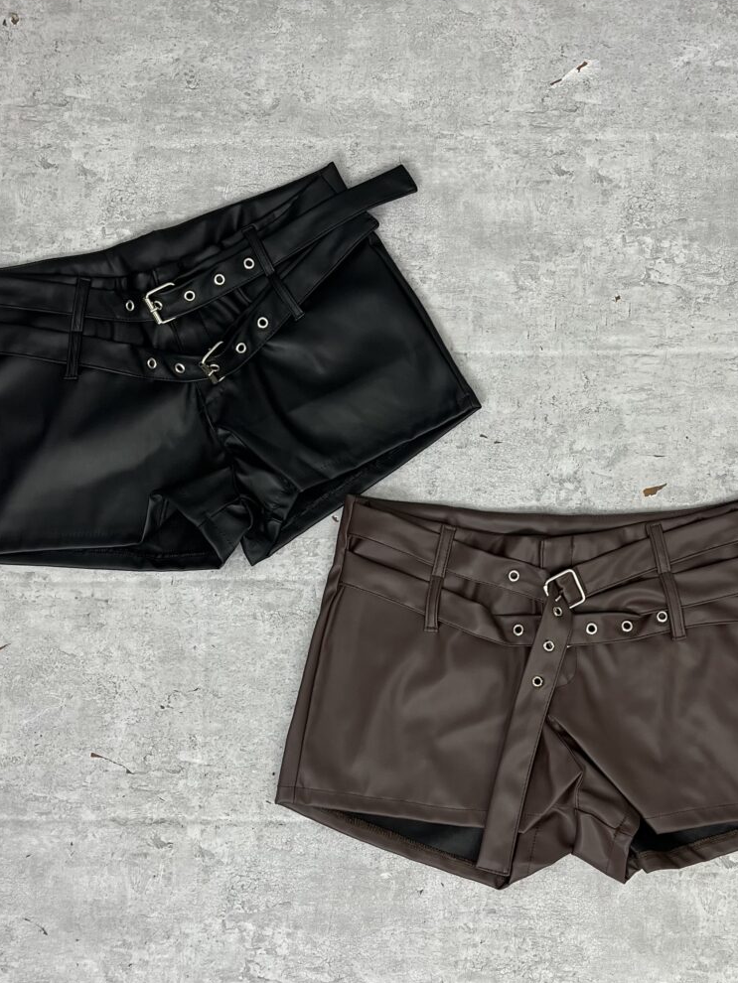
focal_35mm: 42
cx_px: 416
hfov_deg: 34.3
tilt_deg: -80.1
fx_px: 1193
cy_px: 493
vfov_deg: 44.8
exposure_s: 1/100
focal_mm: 5.1
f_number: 1.6
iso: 100
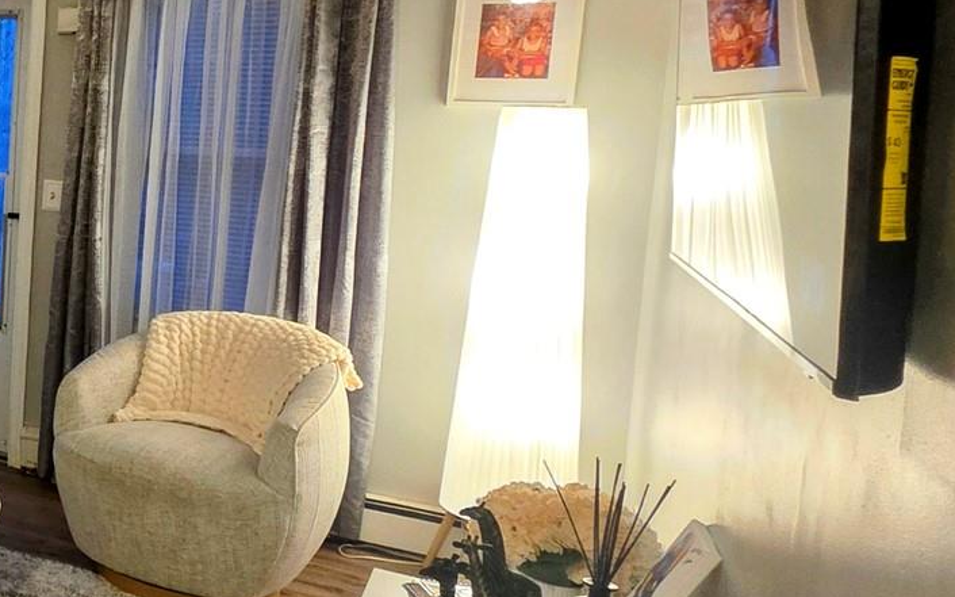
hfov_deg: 34.9
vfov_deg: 31.9
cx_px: -276
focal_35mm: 40
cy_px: 234
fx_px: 1041
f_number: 1.9
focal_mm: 2.2
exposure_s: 1/60
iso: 400
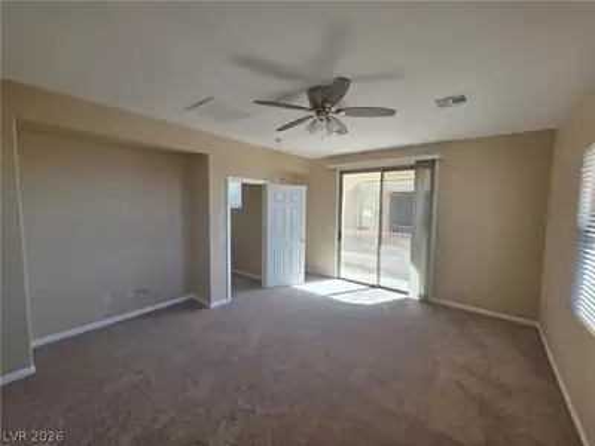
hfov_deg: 106.2
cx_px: 298
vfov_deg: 89.9
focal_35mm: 13
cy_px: 223
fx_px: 223
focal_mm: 2.2
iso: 25
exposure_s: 1/120
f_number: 1.9
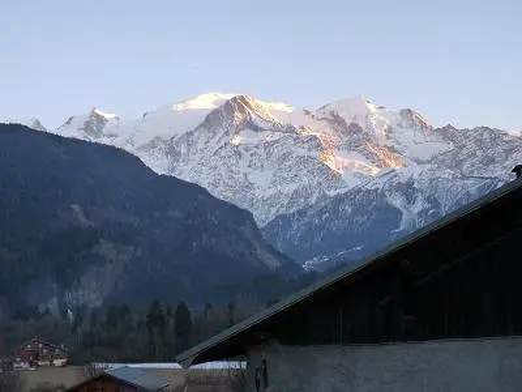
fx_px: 754
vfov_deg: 29.1
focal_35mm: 50
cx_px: 261
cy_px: 196
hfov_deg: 38.2
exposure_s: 1/50
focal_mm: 9
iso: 125
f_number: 3.2
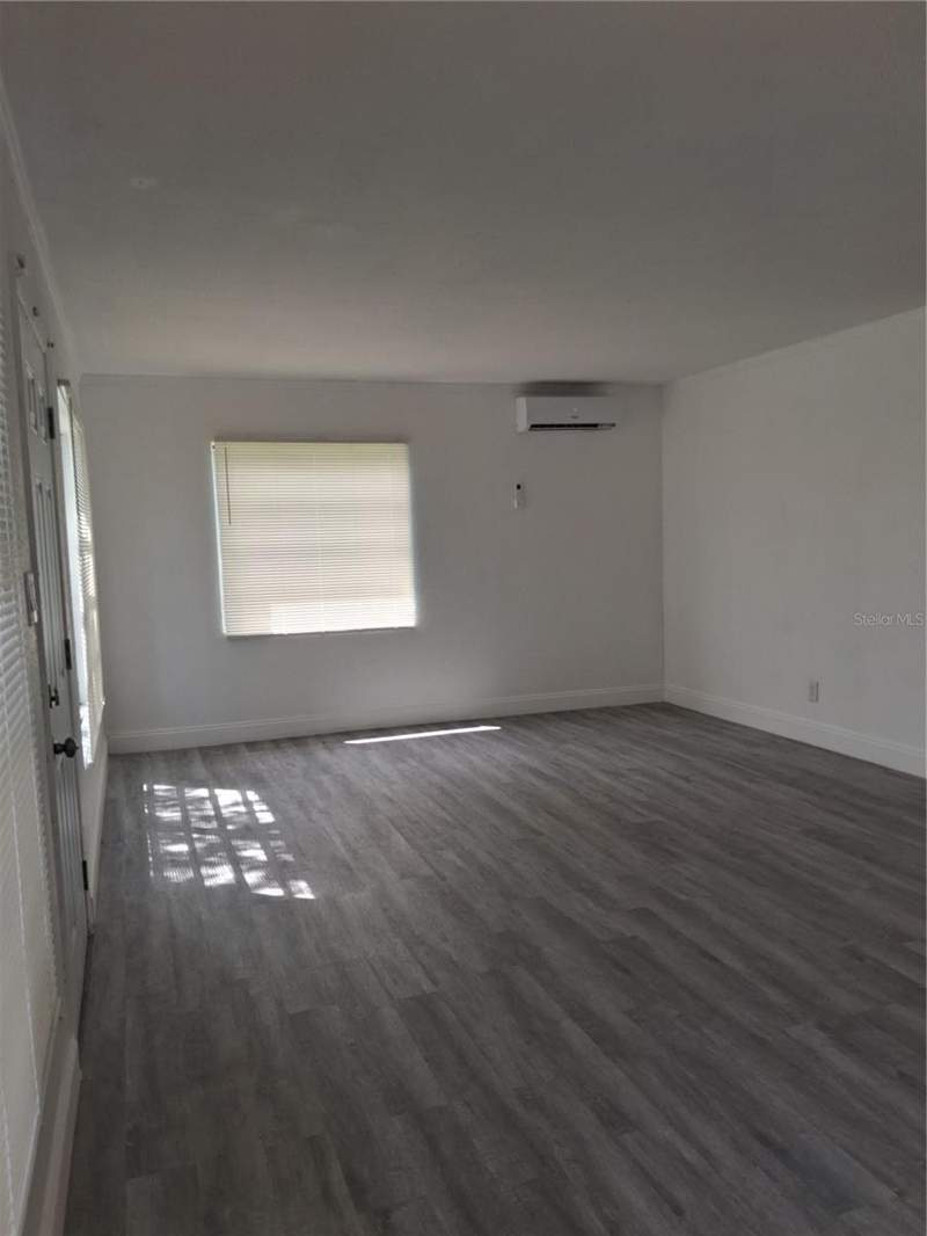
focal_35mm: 27
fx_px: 964
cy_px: 618
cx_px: 464
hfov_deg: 51.4
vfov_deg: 65.3
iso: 64
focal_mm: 4
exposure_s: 1/120
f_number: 1.8
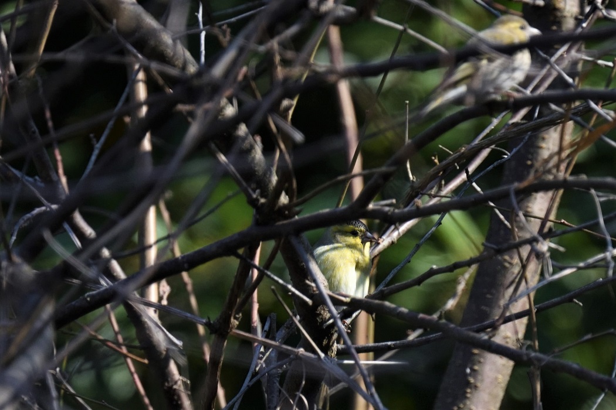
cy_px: 205
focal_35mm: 420
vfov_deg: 3.3
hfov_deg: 4.9
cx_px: 308
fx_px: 7186
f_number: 5.6
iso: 800
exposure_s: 1/1600
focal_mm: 420
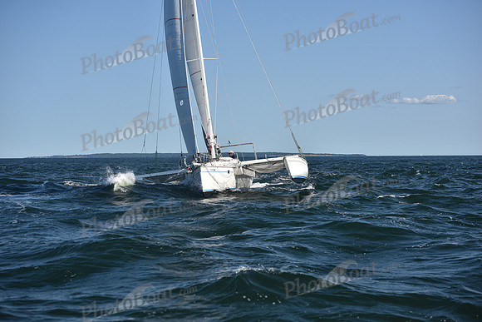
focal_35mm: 78
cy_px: 161
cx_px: 241
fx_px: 1045
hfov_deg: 26.0
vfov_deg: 17.5
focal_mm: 78
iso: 250
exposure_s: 1/1250
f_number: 4.5
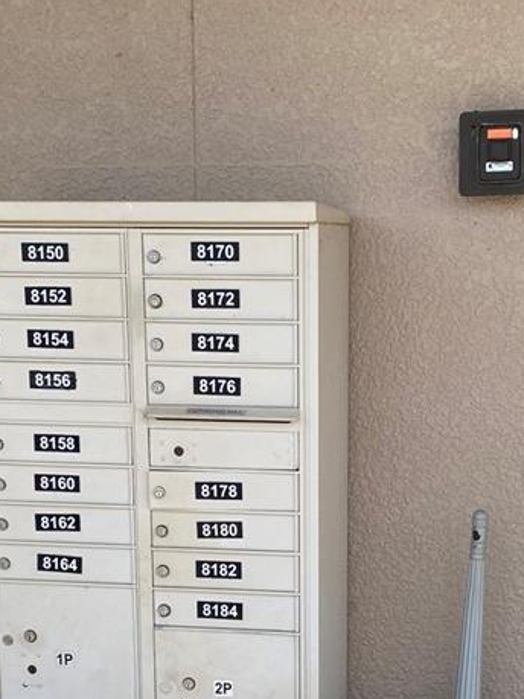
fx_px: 1373
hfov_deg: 21.6
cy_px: 559
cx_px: 303
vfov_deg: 28.0
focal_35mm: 68
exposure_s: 1/1927
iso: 32
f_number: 1.8
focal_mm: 4.25
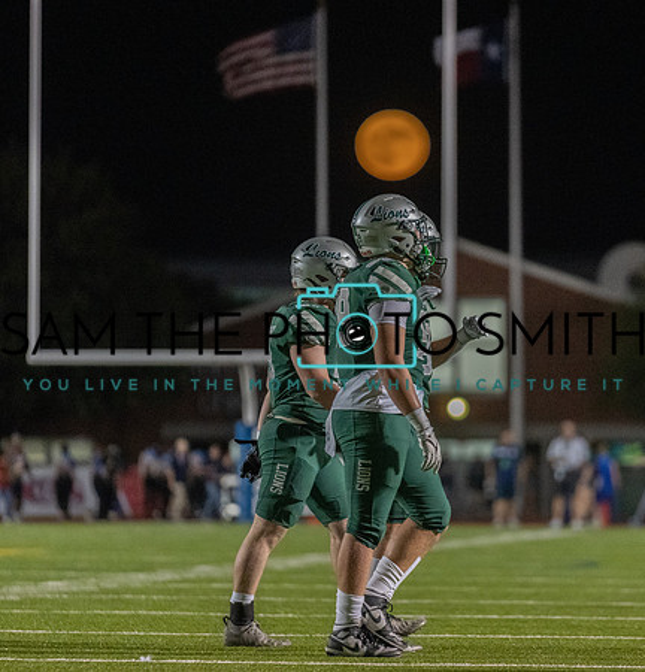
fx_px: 6527
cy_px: 371
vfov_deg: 5.9
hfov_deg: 5.7
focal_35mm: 303
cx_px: 438
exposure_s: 1/1250
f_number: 2.8
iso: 10000
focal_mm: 200
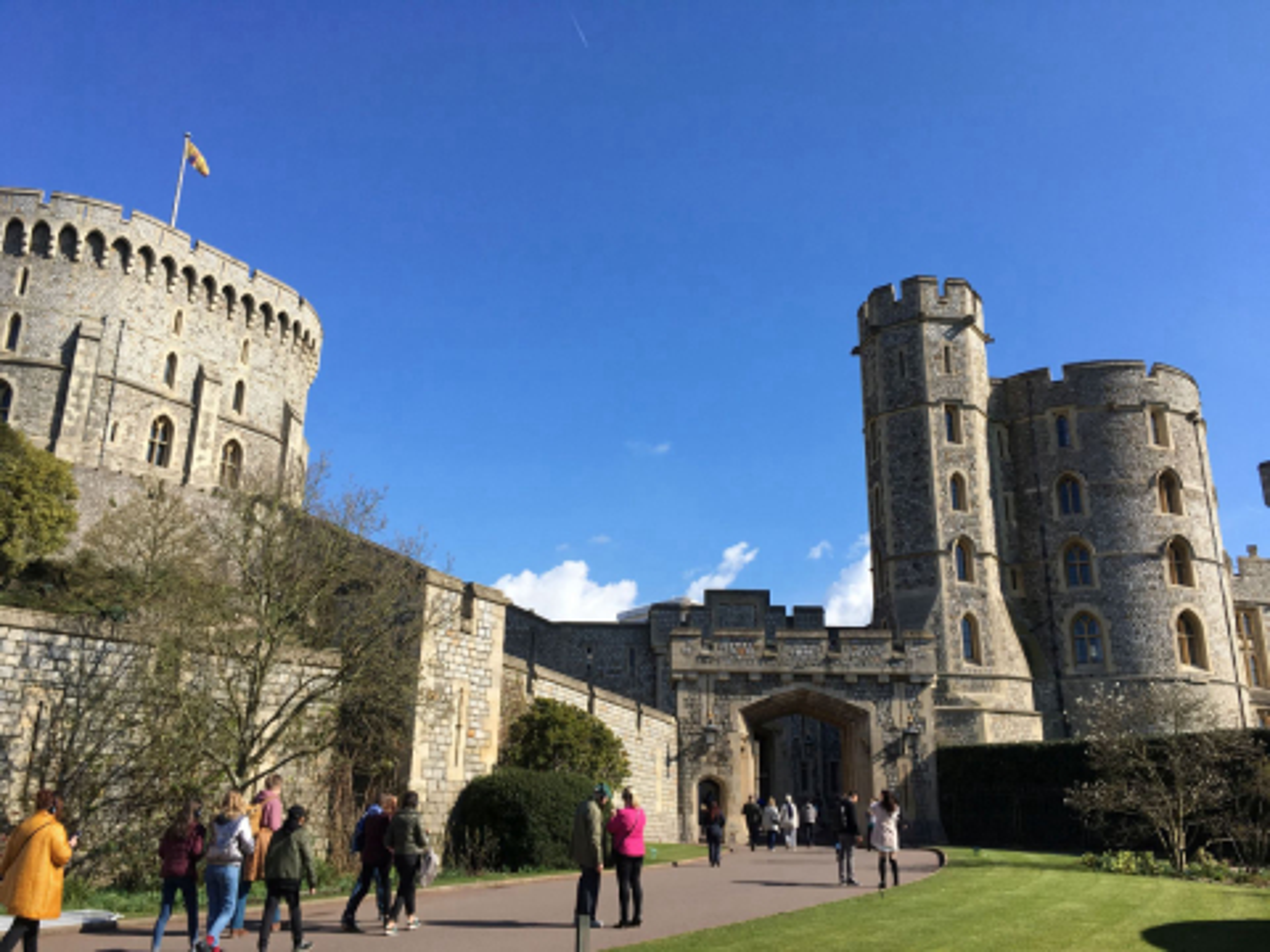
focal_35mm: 29
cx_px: 635
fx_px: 1064
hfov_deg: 61.7
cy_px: 476
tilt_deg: +18.0
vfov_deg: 48.2
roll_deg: -0.5
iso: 25
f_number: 2.2
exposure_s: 1/1261
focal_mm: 4.15
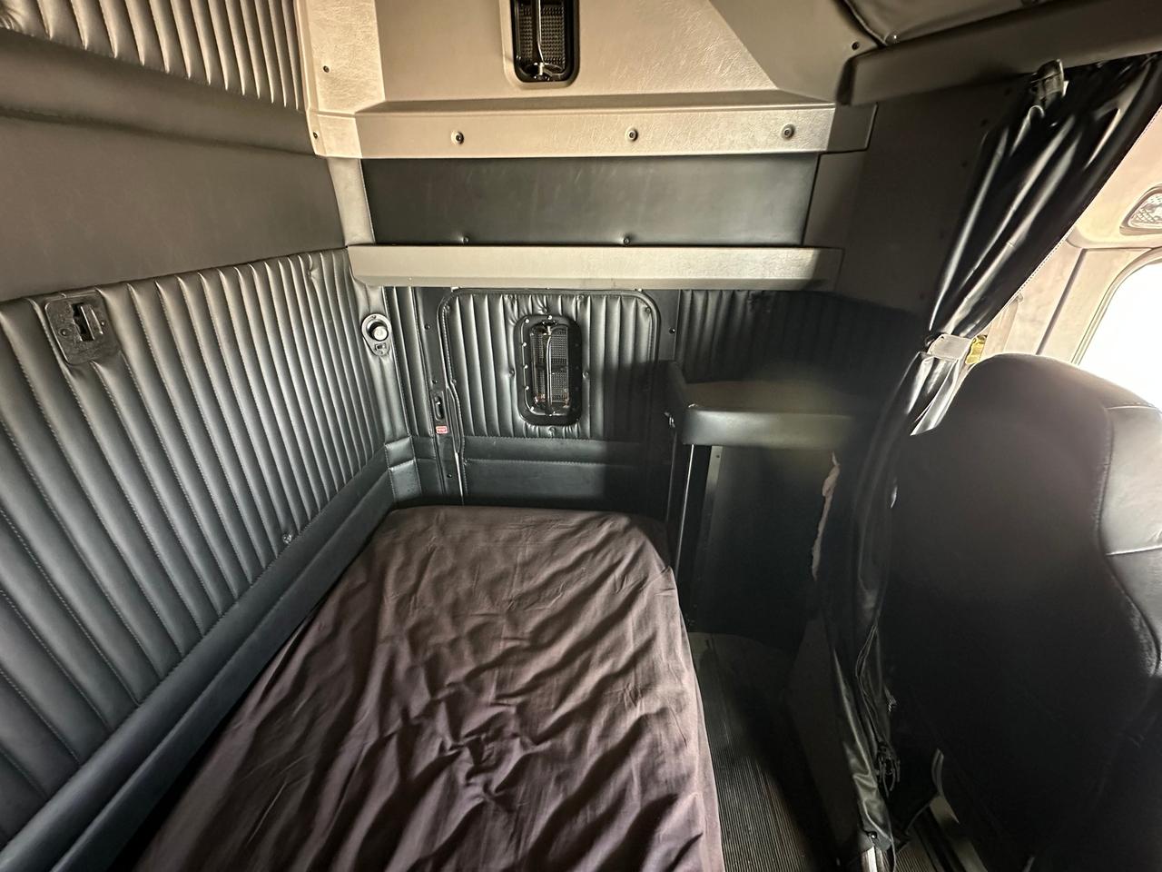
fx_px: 470
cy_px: 436
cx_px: 581
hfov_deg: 102.1
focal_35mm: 14
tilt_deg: -24.7
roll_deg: -1.2
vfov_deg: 85.7
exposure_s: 1/32
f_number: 2.2
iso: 1250
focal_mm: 2.22
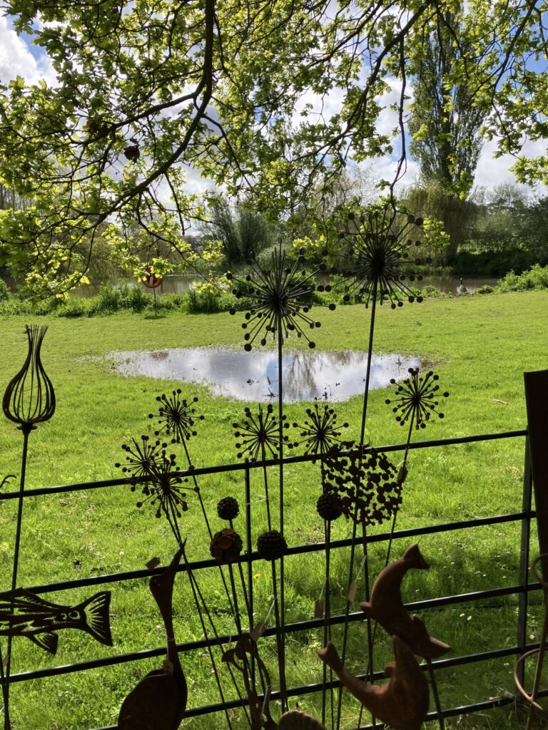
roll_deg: +1.6
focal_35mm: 28
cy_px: 365
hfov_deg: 49.7
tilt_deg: -10.6
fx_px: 591
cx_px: 274
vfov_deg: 63.4
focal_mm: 3.99
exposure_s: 1/1799
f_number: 1.8
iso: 32
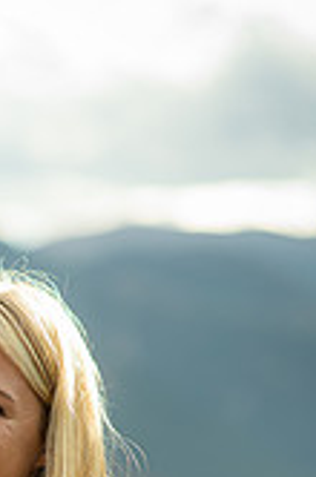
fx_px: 3054
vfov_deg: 8.8
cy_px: 589
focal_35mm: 231
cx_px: -88
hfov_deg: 5.9
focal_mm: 85
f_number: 2.2
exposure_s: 1/1250
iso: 200
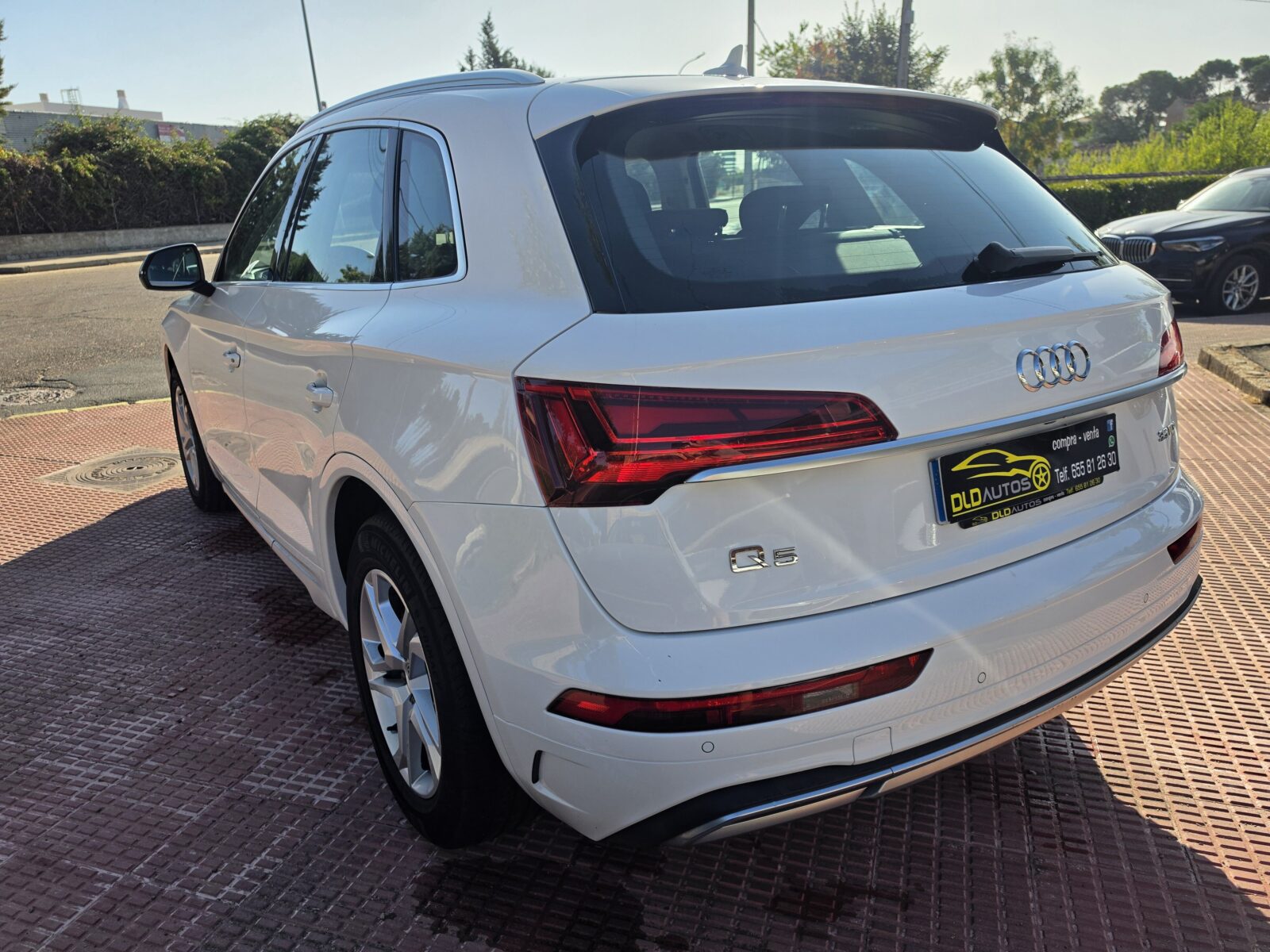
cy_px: 476
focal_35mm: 23
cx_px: 635
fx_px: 844
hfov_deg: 73.9
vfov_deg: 58.9
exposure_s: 1/7939
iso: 50
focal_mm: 6.5
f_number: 1.4
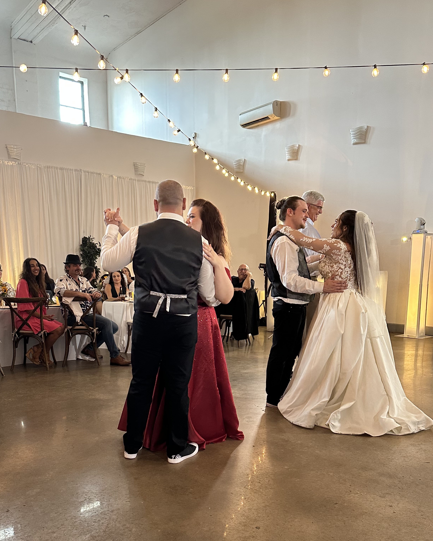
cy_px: 348
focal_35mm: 31
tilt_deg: -8.5
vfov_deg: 56.3
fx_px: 497
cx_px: 185
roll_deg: +0.5
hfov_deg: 47.0
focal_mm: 6.86
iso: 320
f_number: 1.78
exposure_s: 1/60
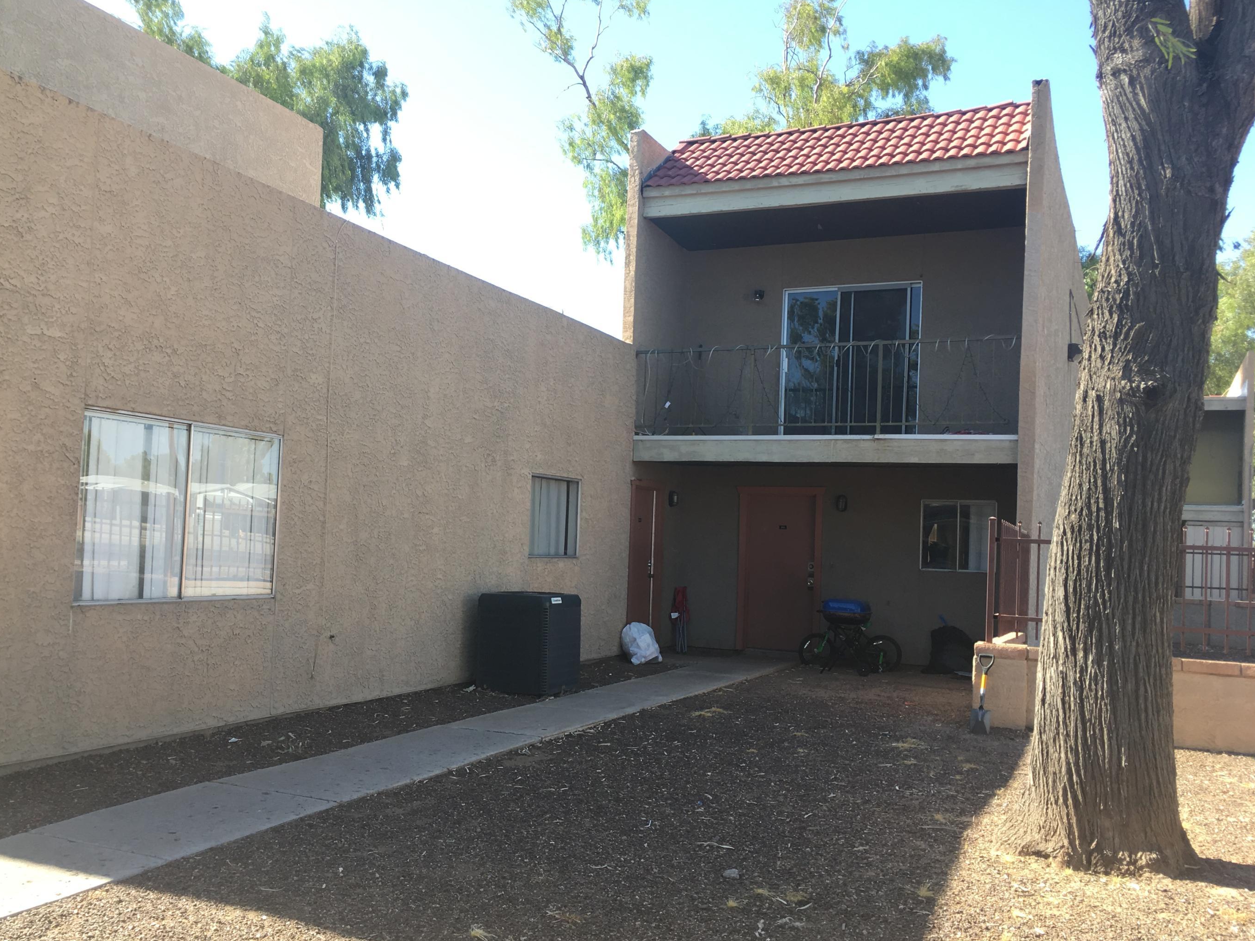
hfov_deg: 56.7
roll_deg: -2.6
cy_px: 495
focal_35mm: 32
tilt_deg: -0.1
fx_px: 1160
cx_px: 571
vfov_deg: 44.1
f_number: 2.2
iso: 25
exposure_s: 1/290
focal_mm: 4.15
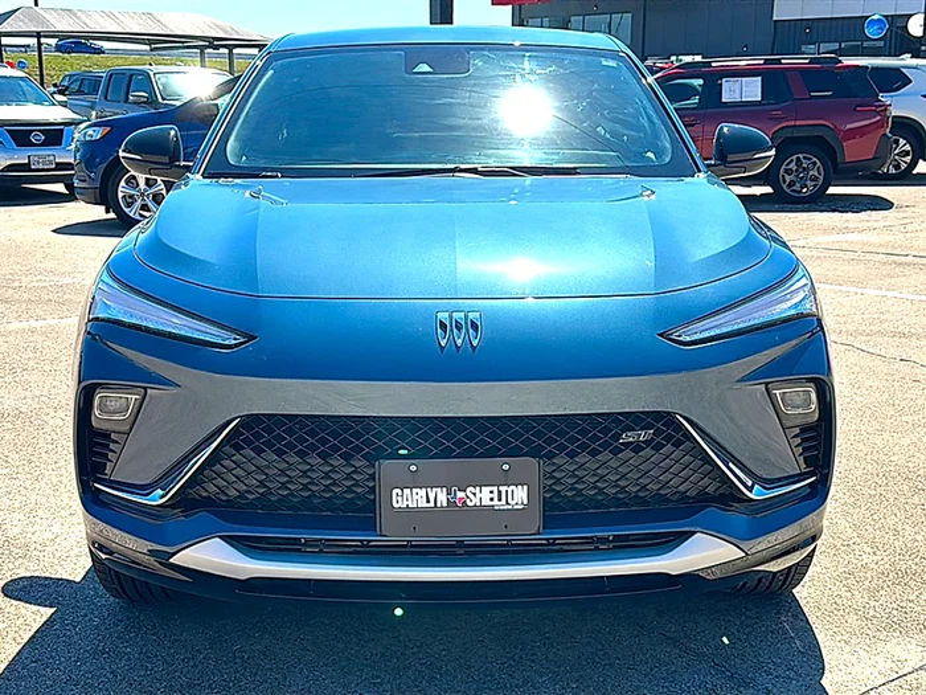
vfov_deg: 36.8
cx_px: 463
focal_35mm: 39
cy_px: 348
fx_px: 1043
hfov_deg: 47.9
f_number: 1.78
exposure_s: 1/3623
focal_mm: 6.86
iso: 80
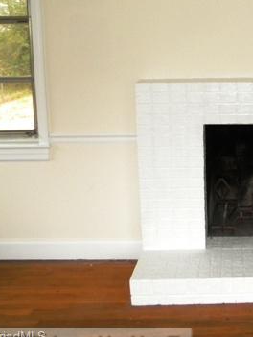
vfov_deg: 37.1
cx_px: 284
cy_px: 115
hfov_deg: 26.2
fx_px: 496
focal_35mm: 51
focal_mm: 5
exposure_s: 1/26
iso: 400
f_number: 3.5
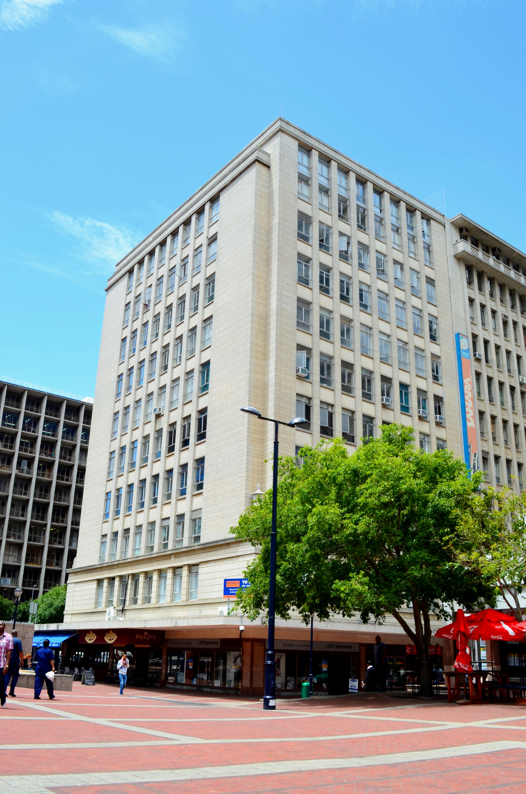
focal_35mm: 30
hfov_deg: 43.4
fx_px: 660
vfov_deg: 62.0
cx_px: 263
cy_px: 397
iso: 180
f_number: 11
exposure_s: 1/125
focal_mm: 20
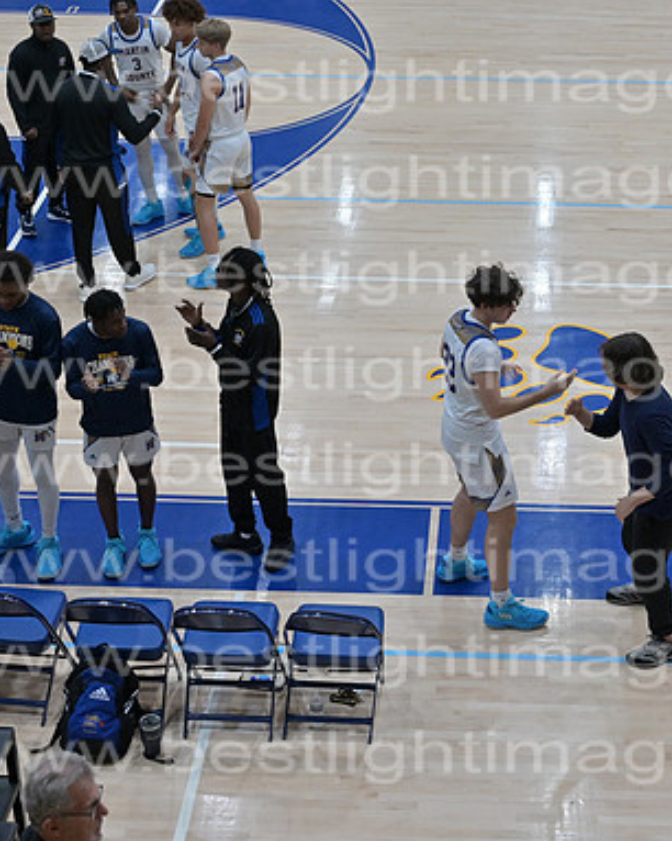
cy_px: 422
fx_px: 1767
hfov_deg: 21.5
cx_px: 450
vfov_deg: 26.8
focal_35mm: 71
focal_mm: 50
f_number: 4
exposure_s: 1/400
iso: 2800
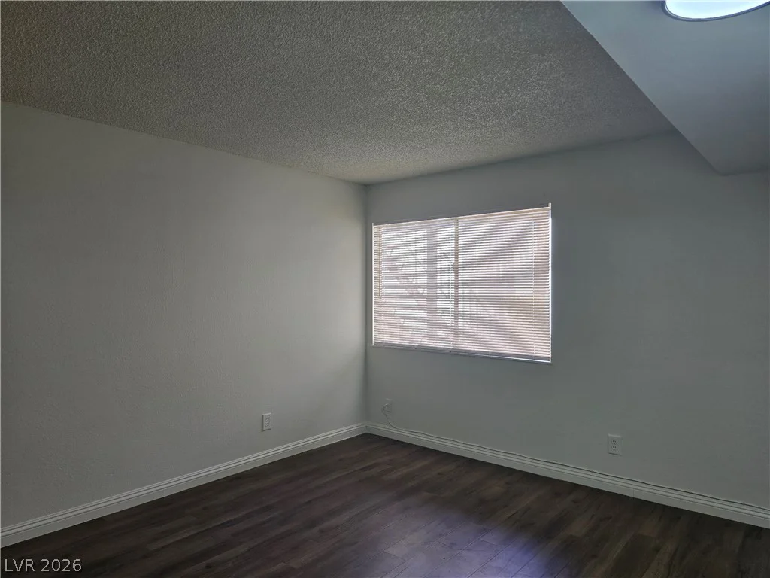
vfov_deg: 58.9
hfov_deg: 73.9
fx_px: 512
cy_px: 289
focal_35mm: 23
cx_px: 385
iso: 80
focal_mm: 6.3
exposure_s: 1/120
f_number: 1.7
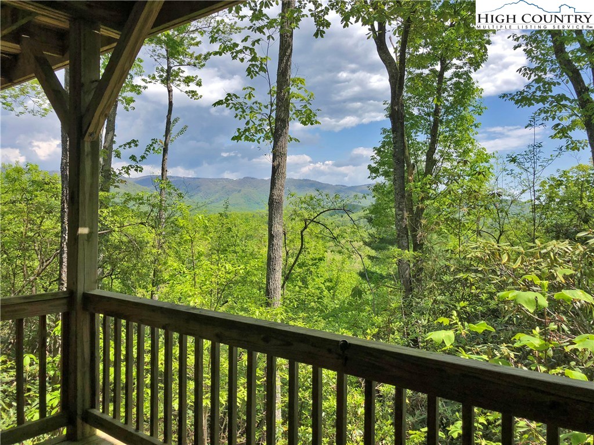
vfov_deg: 49.7
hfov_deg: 63.4
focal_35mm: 28
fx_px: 480
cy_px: 222
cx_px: 297
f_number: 1.8
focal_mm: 3.99
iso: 20
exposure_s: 1/1389
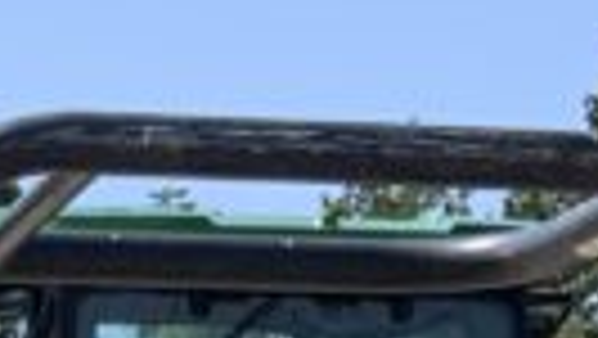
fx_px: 3855
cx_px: -342
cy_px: 1496
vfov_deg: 4.5
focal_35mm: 243
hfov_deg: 8.6
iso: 16
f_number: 1.8
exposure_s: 1/1490
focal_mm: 3
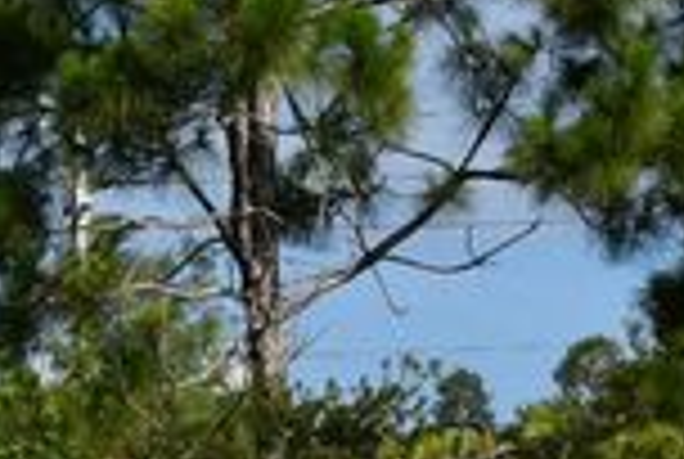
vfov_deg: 6.3
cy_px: 576
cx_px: 567
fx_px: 4169
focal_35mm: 219
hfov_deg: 9.4
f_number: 9
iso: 100
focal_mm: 26
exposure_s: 1/320
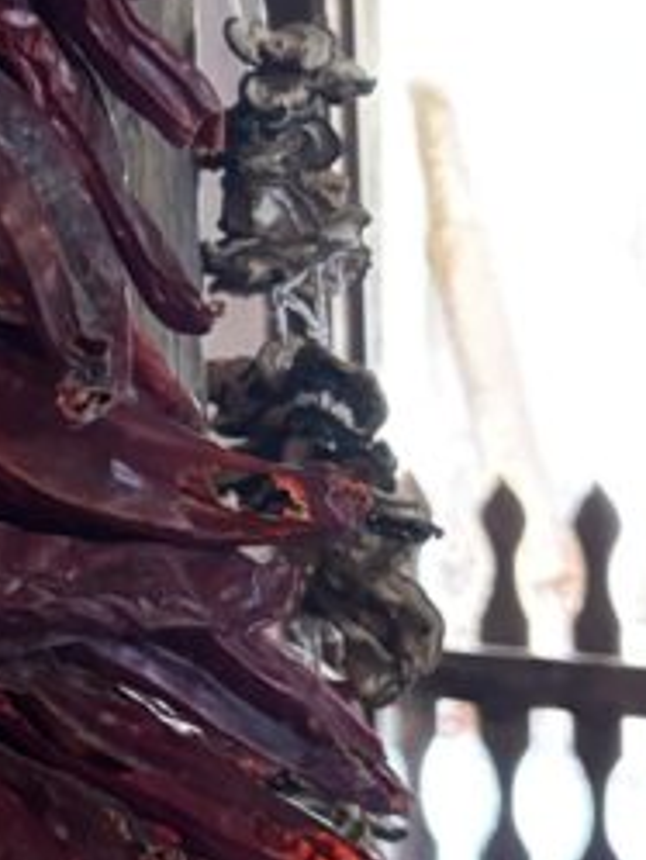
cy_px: 204
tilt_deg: +1.0
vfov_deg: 18.2
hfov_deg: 12.7
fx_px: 2660
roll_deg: +1.1
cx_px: -470
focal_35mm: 107
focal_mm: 5.96
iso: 640
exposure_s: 1/33
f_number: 1.6
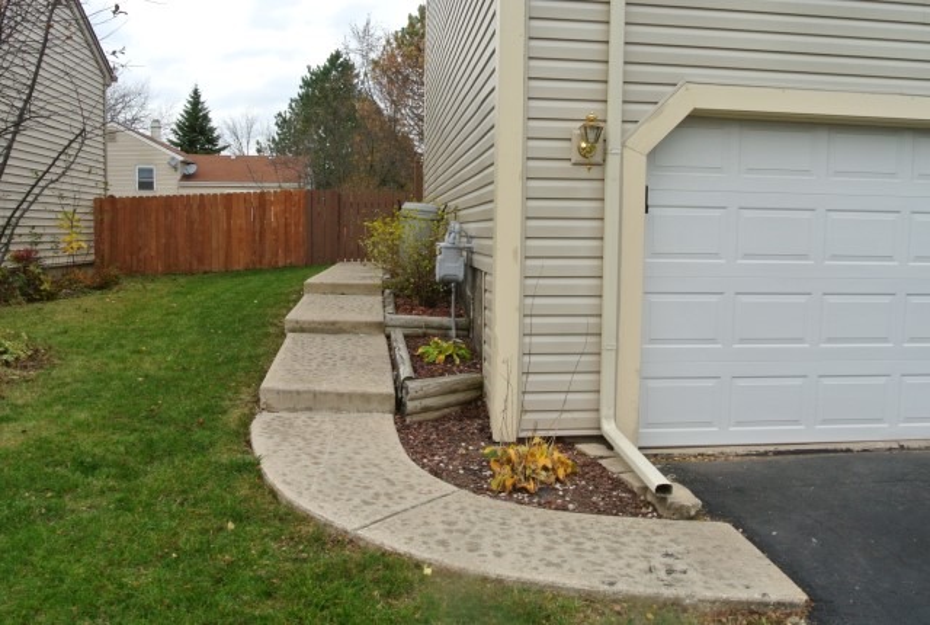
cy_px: 312
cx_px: 465
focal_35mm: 30
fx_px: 777
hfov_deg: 61.8
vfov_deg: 43.8
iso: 400
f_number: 13
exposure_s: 1/60
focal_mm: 11.4
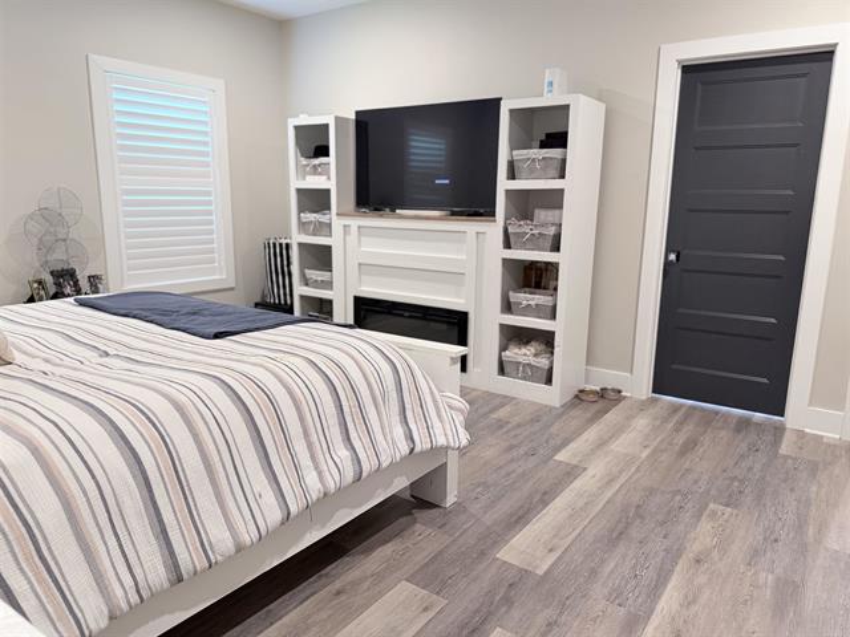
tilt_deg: -10.8
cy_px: 318
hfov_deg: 71.6
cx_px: 425
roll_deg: -0.8
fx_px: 589
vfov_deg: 56.8
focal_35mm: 24
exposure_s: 1/60
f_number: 1.78
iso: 250
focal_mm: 6.76
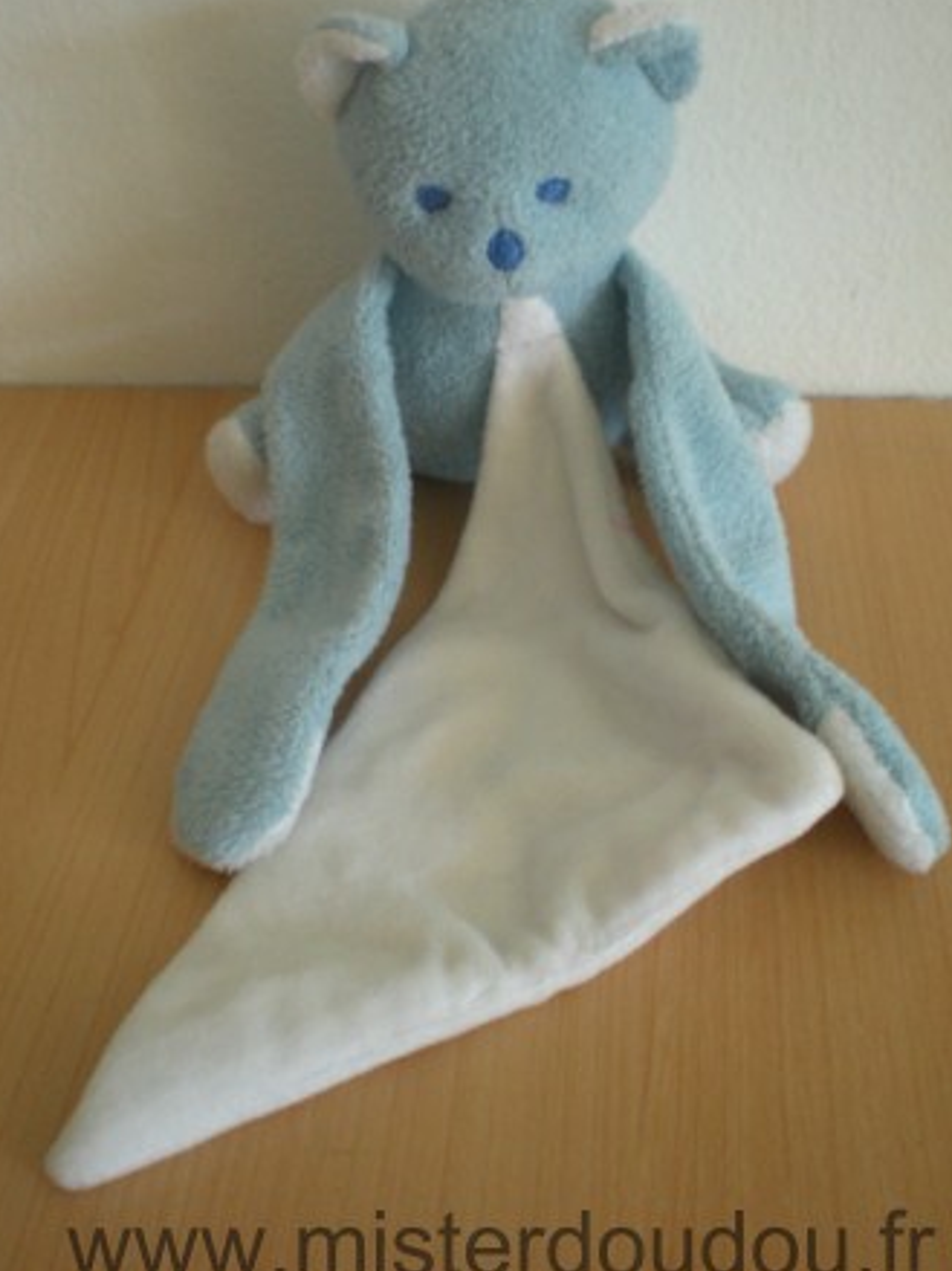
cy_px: 550
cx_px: 498
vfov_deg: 42.0
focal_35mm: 45
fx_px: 1651
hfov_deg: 32.2
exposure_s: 1/30.7
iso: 200
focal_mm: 6.3
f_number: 3.1
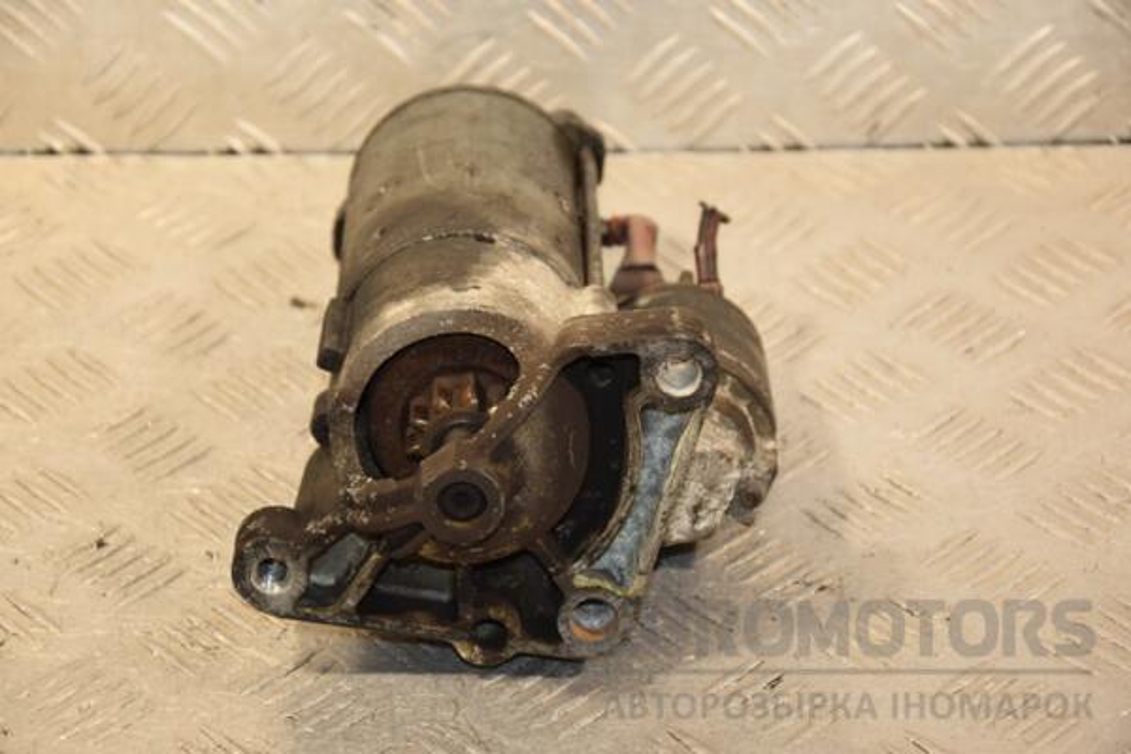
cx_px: 566
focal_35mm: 112
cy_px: 377
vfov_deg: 12.2
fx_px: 3534
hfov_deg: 18.2
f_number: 5.3
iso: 800
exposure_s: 1/125
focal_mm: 75
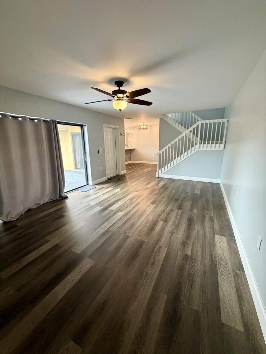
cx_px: 133
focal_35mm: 14
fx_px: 143
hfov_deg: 85.7
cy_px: 177
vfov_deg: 102.1
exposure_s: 1/60
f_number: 2.2
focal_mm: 2.22
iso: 320
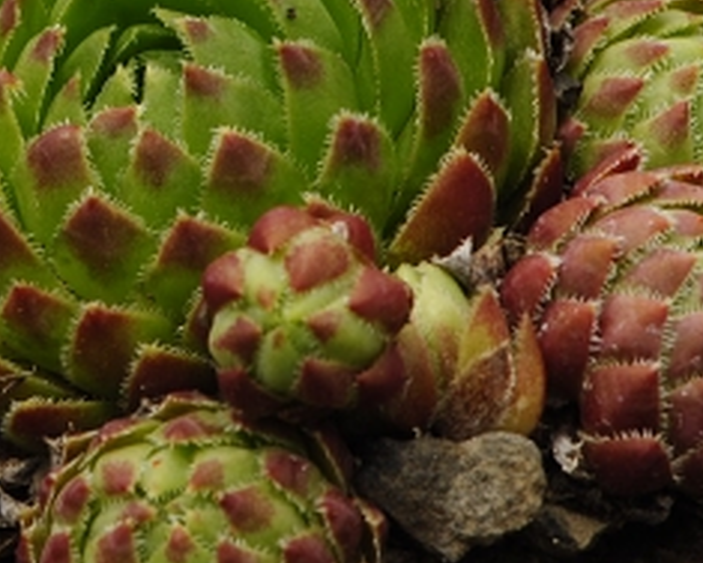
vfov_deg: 3.8
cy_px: -78
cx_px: -230
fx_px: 8501
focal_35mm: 409
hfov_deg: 4.7
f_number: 13
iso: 100
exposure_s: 1/100
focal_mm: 85
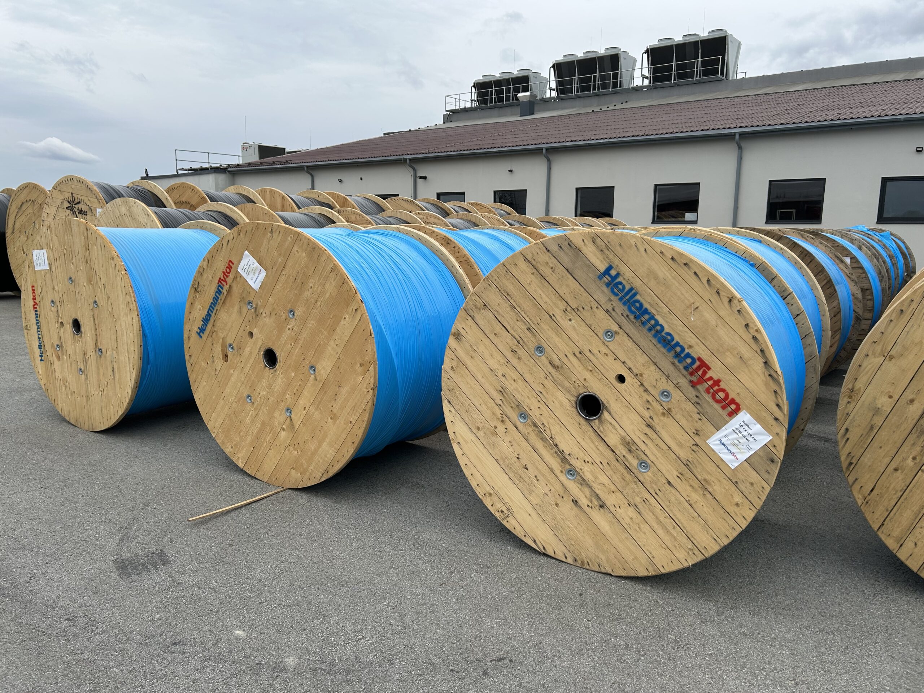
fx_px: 694
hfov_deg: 67.3
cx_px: 462
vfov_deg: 53.1
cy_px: 346
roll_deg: -0.8
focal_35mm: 26
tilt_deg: -9.9
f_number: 1.5
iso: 50
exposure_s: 1/1531
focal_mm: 5.7
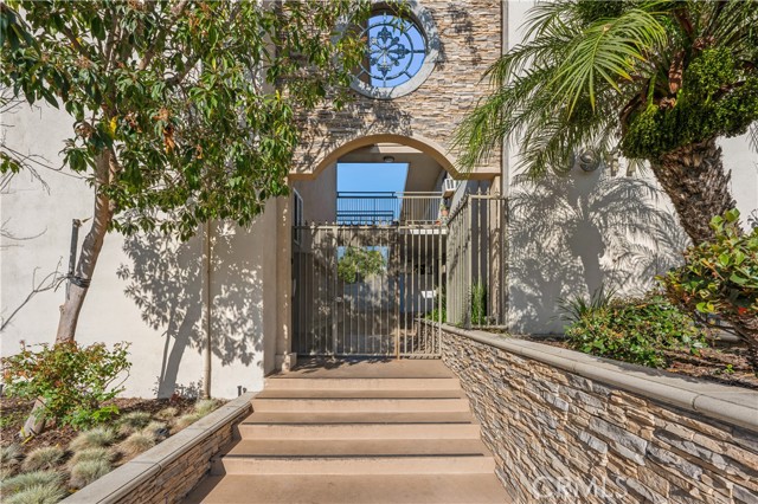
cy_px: 252
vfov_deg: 81.1
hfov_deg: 104.3
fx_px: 295
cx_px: 379
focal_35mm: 14
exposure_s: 1/200
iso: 100
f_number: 10
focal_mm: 14
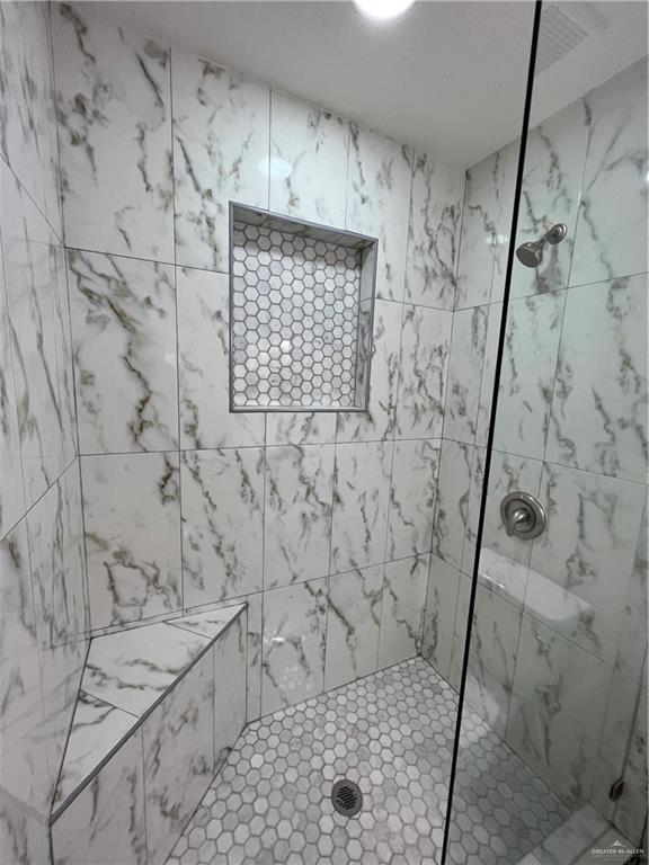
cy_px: 432
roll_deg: -2.5
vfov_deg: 106.2
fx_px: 325
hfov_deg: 89.9
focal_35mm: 13
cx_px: 324
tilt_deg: -10.1
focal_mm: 1.57
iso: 100
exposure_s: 1/120
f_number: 1.8
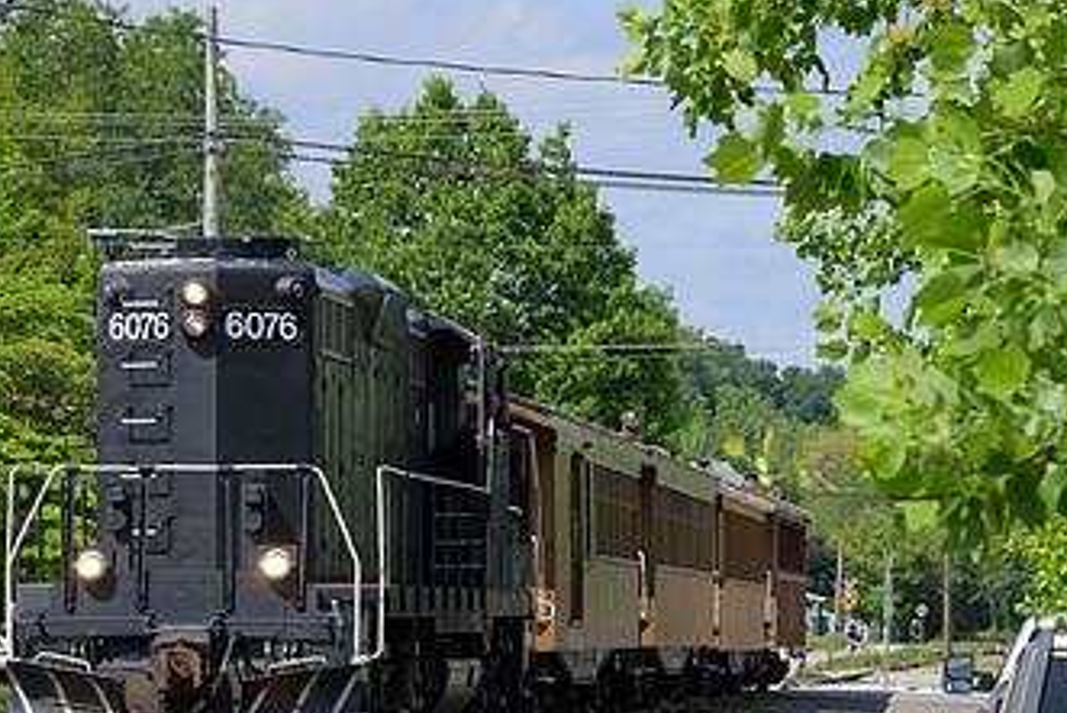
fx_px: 6434
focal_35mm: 217
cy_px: 511
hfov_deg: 9.5
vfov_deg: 6.3
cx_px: 235
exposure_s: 1/250
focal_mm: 120
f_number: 10
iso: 125
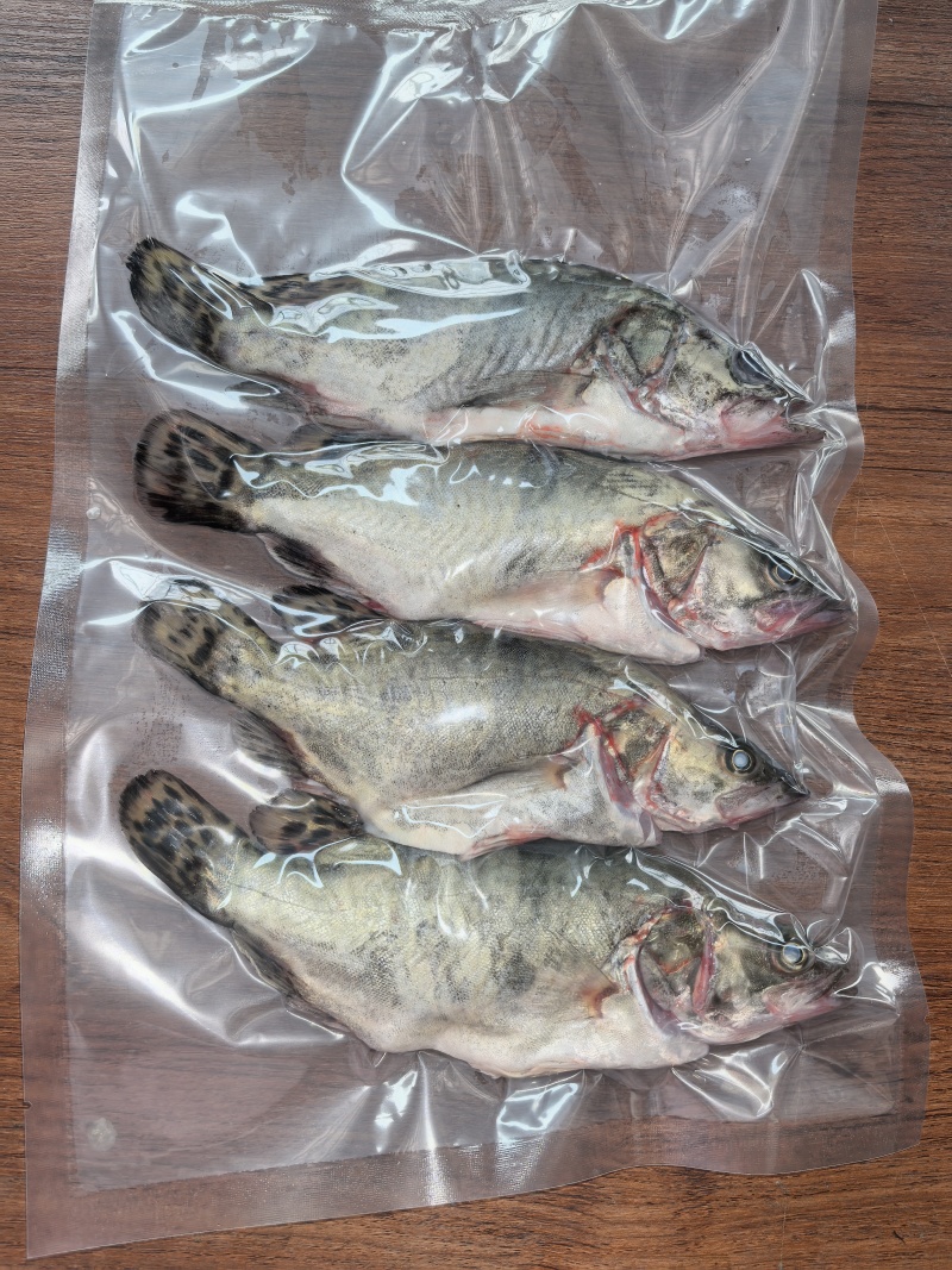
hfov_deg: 51.3
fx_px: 990
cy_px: 635
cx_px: 476
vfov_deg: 65.3
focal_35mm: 27
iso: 80
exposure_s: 1/98.8
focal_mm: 6.98
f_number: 2
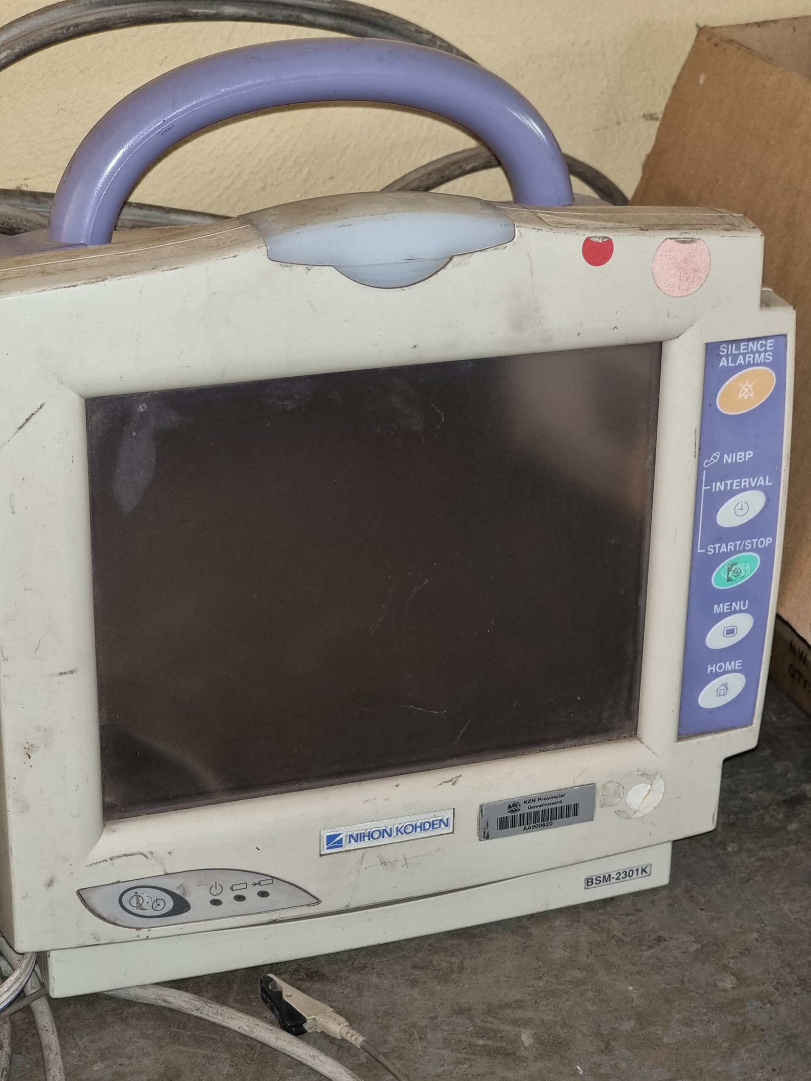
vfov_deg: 27.0
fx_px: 2249
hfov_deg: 20.4
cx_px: 406
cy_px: 540
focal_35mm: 72
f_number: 2.4
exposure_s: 1/30
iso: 129
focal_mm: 9
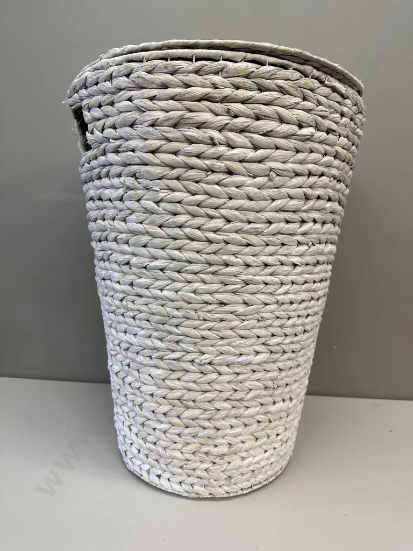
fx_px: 382
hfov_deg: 56.8
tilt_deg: -7.1
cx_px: 206
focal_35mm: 24
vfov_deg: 71.6
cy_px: 276
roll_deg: -2.4
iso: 100
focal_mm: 6.86
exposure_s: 1/100
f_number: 1.78
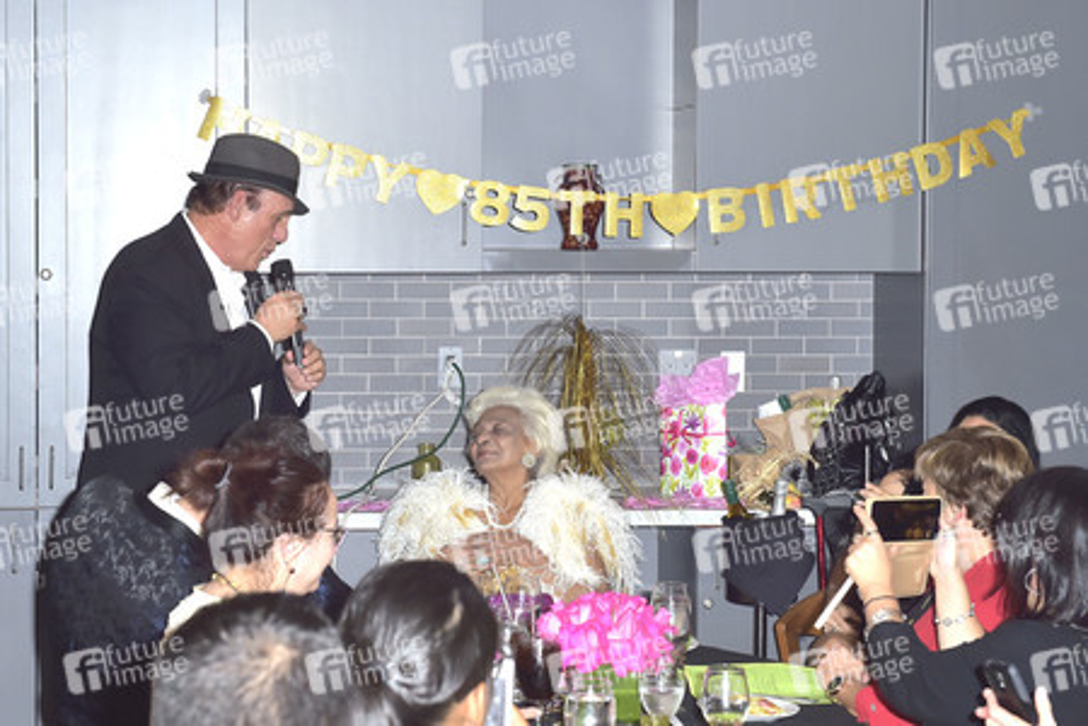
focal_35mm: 70
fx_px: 2115
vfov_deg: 19.5
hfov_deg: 28.8
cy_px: 363
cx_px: 544
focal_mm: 70
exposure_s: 1/250
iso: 400
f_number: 6.3
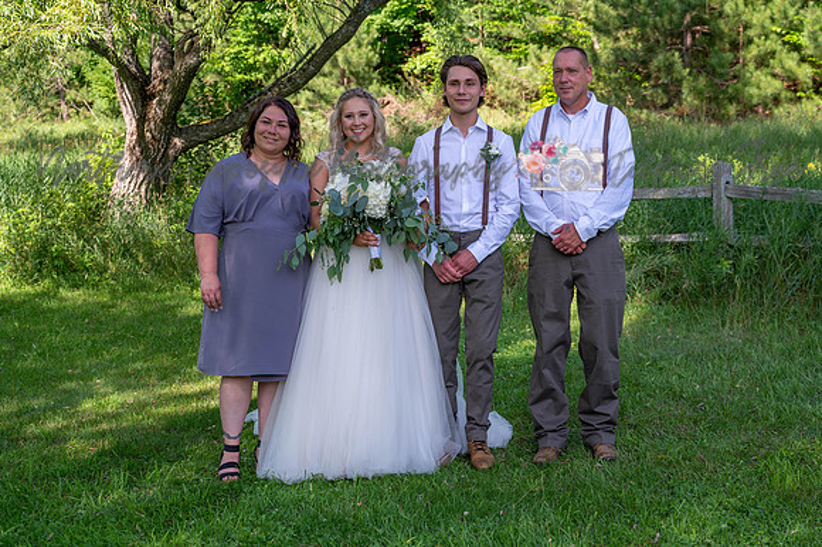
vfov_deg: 23.8
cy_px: 274
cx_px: 411
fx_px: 1301
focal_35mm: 57
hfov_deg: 35.1
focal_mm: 57
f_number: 5.6
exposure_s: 1/250
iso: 200
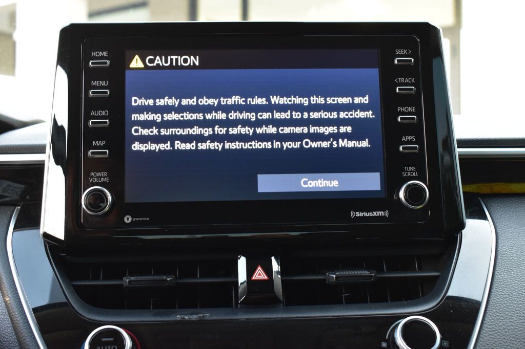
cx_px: 262
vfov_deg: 28.9
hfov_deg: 42.3
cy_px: 174
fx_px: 678
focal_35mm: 46
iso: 1100
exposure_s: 1/15
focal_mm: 31
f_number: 6.3
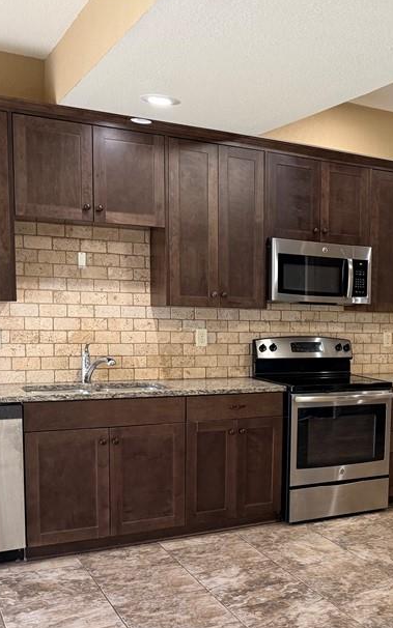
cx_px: 405
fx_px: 737
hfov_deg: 27.9
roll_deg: -1.8
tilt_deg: -6.3
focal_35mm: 43
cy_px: 386
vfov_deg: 45.9
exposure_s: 1/60
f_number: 1.78
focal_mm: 6.76
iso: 250
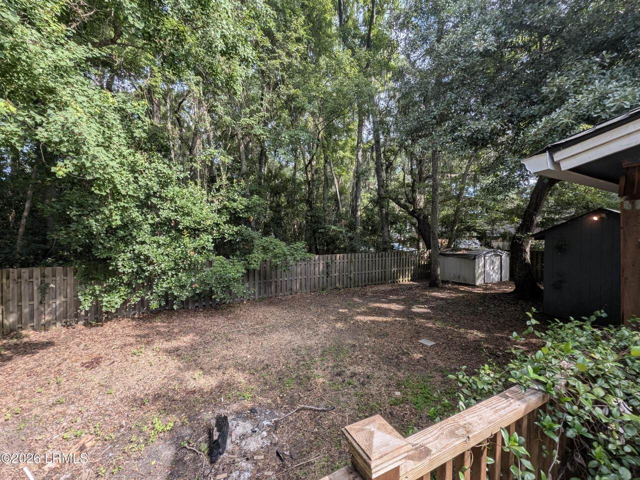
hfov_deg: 106.2
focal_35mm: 13
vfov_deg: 89.9
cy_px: 240
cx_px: 320
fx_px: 240
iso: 40
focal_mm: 1.95
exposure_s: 1/441
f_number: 2.2
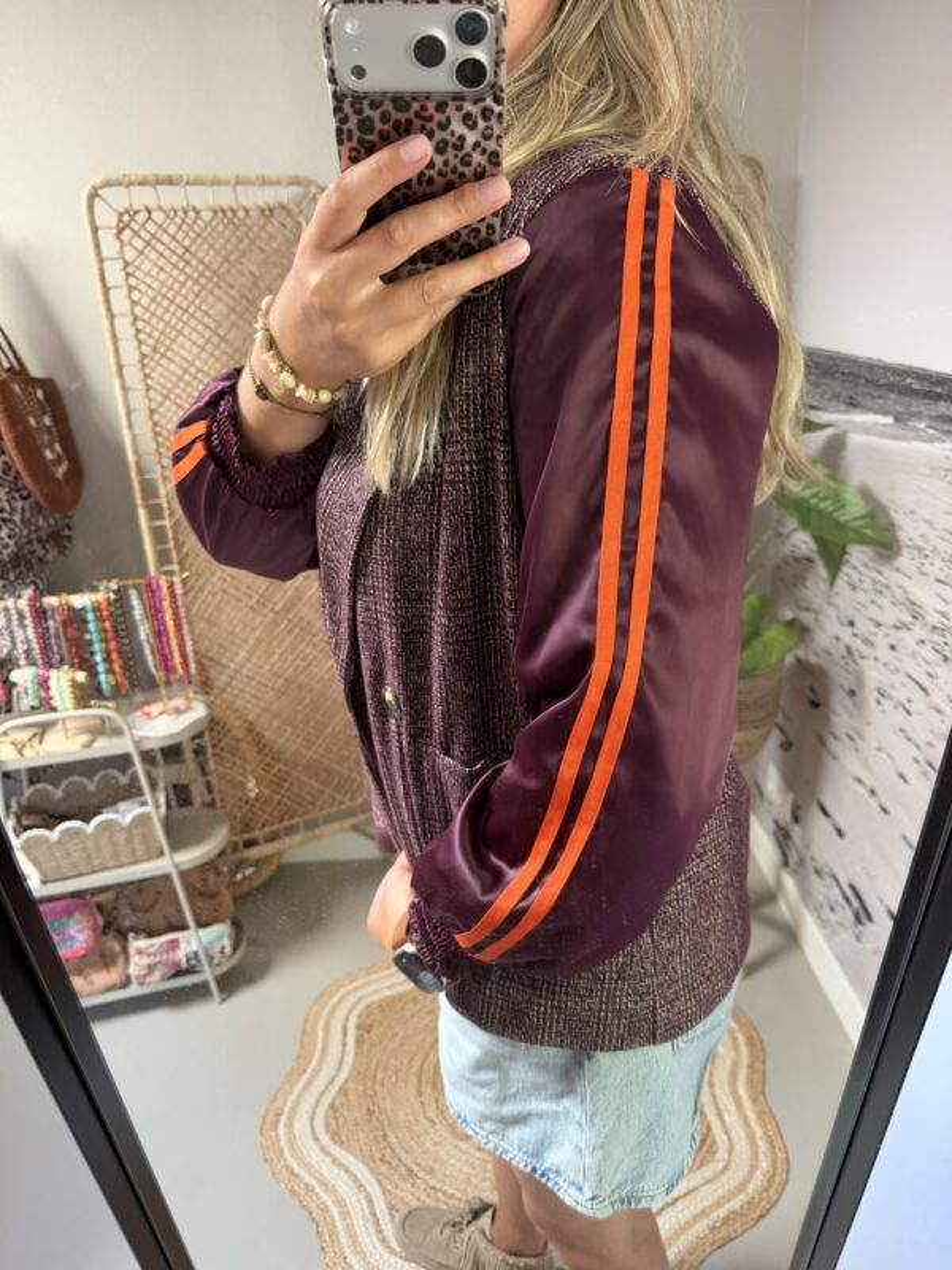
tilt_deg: -43.3
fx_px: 880
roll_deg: +3.1
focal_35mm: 24
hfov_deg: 56.8
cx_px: 476
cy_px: 635
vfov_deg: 71.6
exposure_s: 1/60
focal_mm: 6.76
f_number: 1.78
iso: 400
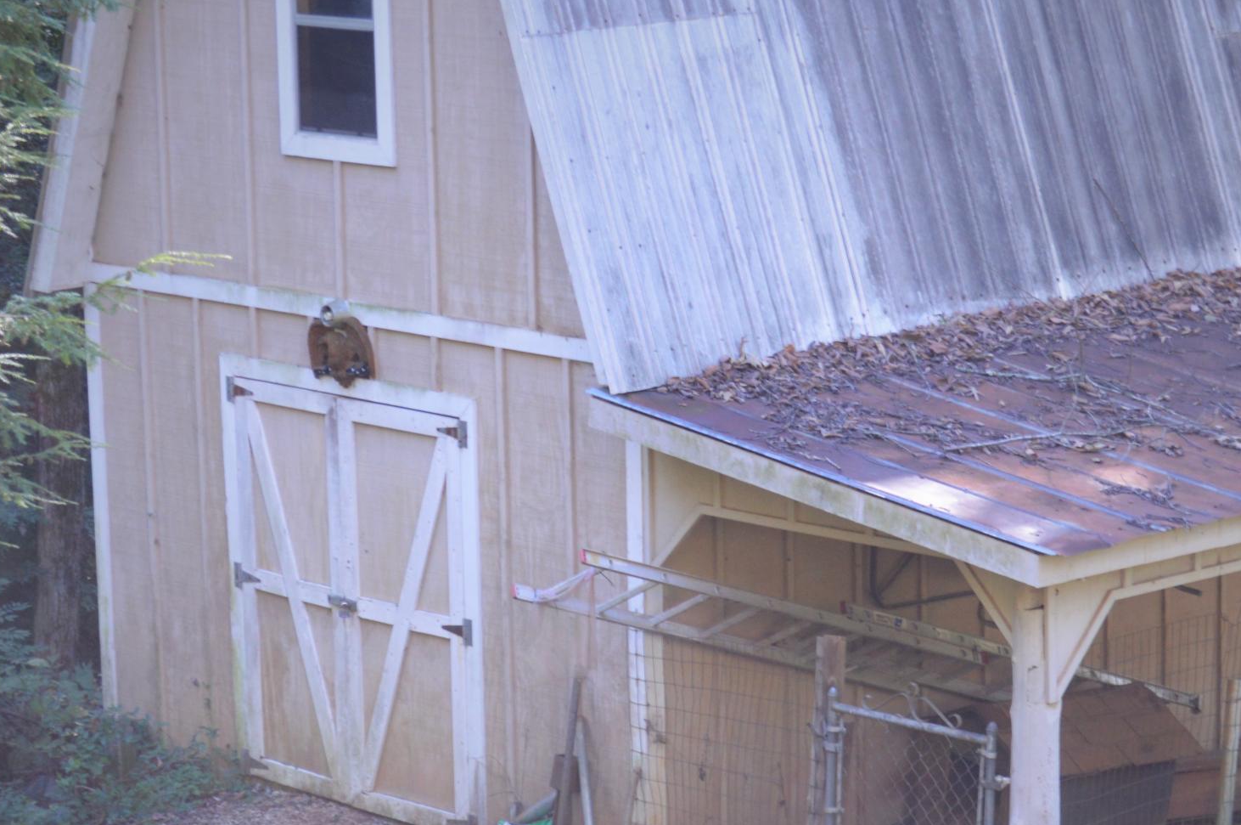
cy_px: 465
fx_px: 4028
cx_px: 696
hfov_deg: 17.5
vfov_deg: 11.7
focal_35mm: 117
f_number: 5
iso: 400
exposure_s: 1/60
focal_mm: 38
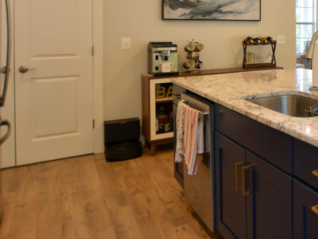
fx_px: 331
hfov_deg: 40.0
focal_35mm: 36
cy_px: 67
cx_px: 362
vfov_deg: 38.8
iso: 100
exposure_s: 1/30
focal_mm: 10
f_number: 3.5
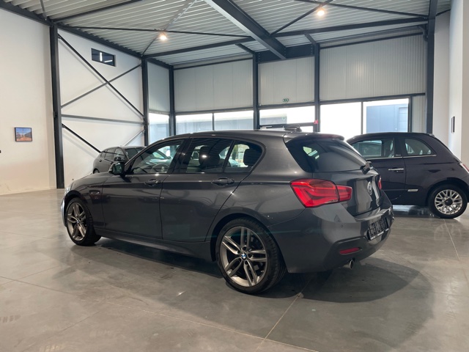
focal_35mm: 26
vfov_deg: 53.1
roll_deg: +1.0
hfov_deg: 67.3
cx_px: 234
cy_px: 176
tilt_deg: -4.1
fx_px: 352
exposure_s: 1/100
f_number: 1.6
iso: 100
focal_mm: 4.2
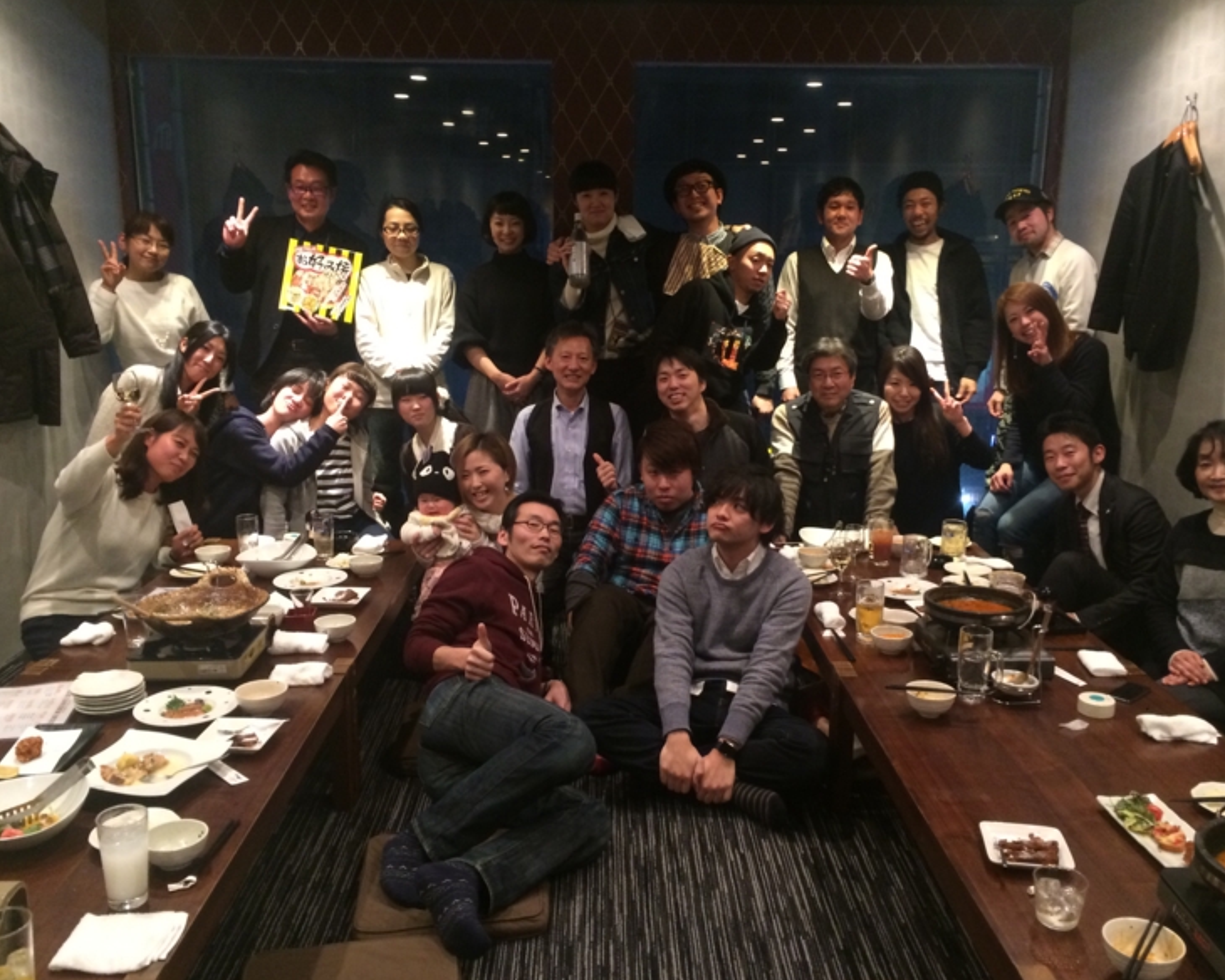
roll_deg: -0.9
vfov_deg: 47.1
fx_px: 1124
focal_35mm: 31
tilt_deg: -13.2
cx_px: 651
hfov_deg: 57.1
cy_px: 497
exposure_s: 1/17
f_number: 2.2
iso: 250
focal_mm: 4.15
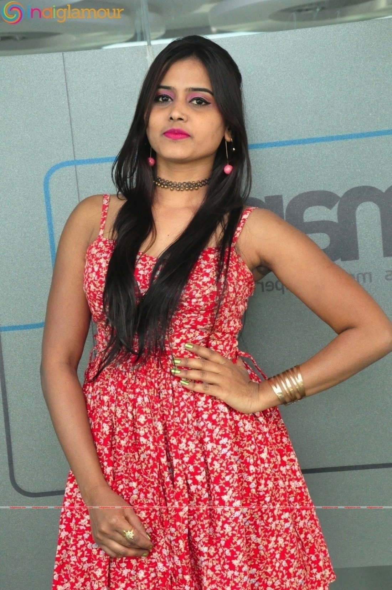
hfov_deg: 18.1
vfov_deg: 27.0
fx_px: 1228
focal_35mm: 75
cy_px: 295
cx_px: 196
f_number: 6.3
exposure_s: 1/125
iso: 3200
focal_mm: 50
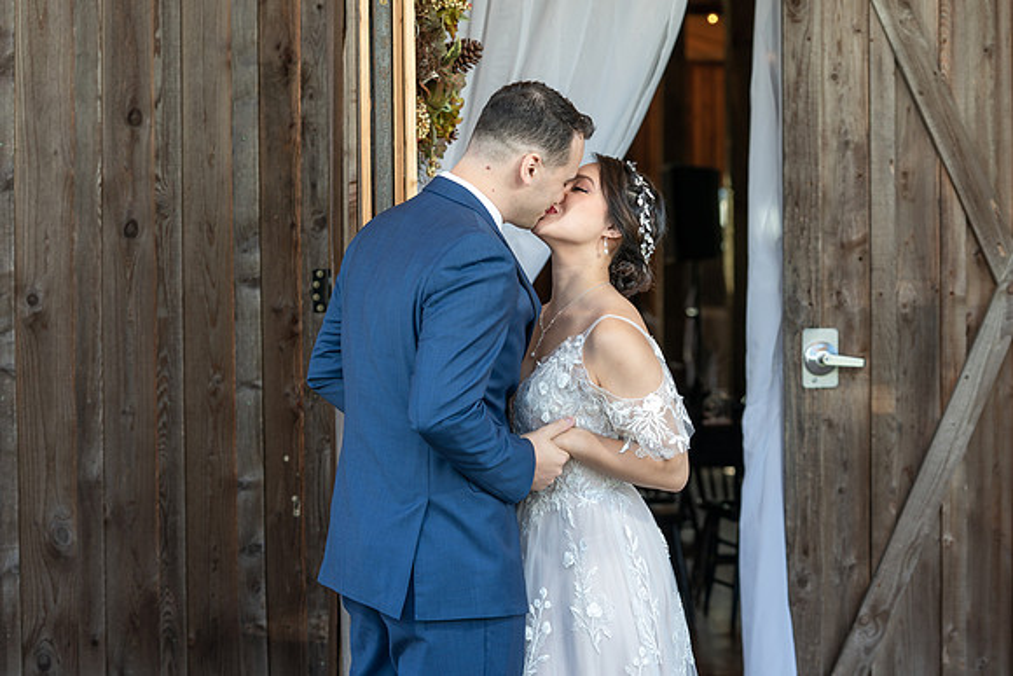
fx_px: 2496
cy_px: 344
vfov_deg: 15.4
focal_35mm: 89
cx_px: 498
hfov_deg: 22.9
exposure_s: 1/200
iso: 250
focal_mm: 84
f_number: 4
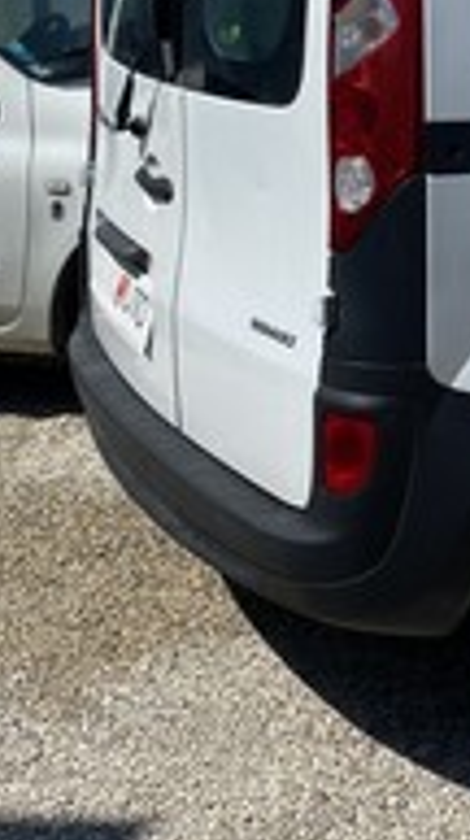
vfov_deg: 27.0
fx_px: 1668
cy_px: 41
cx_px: 670
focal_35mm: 75
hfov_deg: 15.0
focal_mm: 4.25
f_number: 1.8
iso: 32
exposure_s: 1/5525
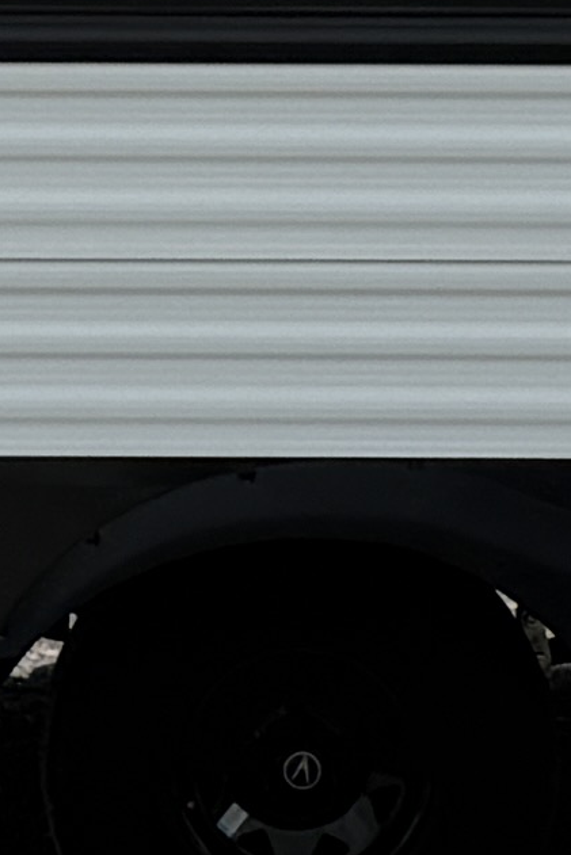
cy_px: -66
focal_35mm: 226
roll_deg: +0.3
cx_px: -14
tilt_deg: -3.2
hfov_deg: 6.1
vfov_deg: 9.0
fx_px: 5374
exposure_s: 1/10309
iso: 80
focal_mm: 6.76
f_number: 1.78
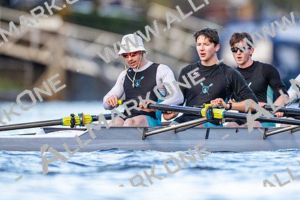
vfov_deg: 1.7
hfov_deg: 2.5
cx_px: 184
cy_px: 65
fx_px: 6844
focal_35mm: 821
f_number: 4
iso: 2200
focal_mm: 600
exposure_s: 1/2500
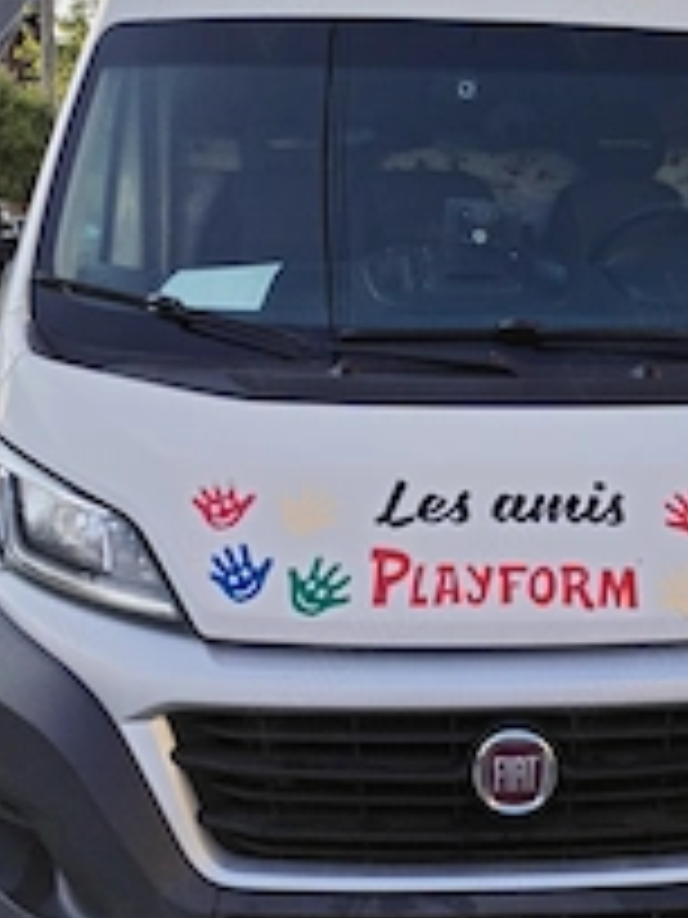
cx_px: 544
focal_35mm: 57
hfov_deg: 25.3
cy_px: 356
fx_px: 1511
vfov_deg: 33.6
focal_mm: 4.75
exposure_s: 1/659
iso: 100
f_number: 1.8
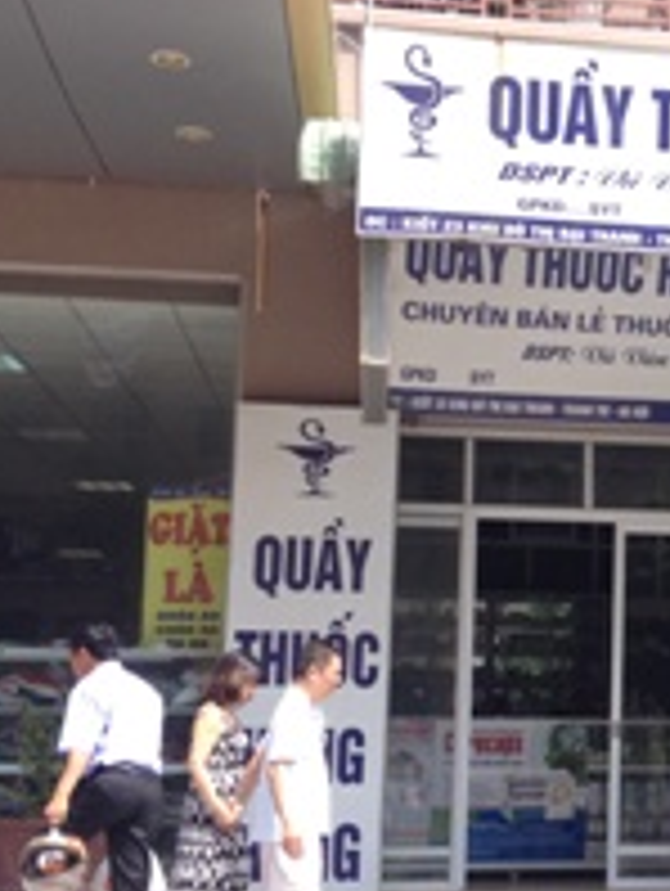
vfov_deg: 24.7
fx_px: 2034
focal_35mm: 79
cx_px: 760
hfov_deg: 18.0
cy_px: 441
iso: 50
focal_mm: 4.28
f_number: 2.4
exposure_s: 1/370
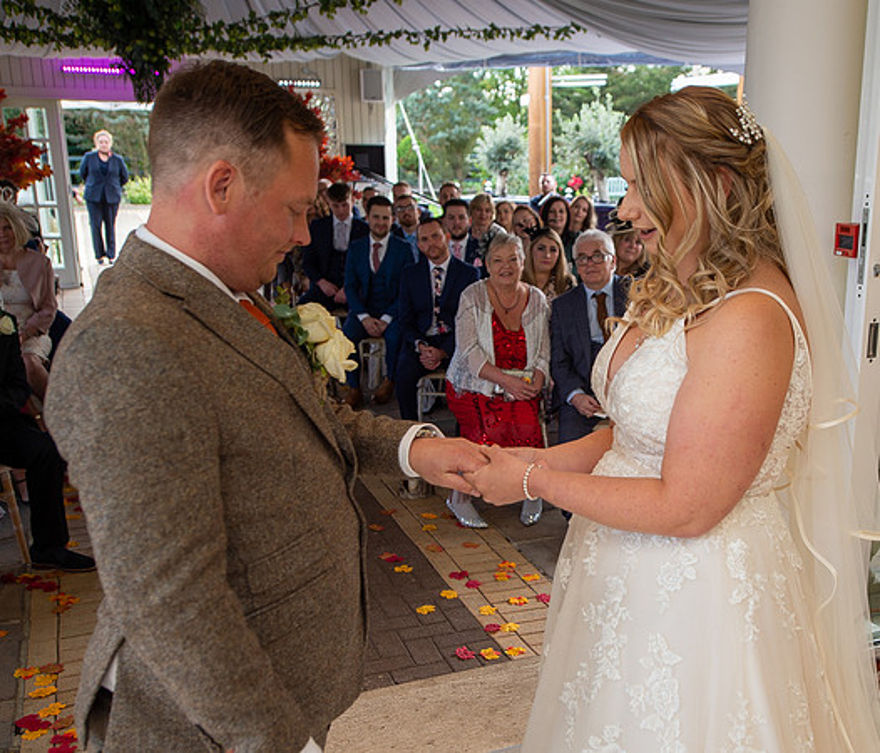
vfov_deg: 38.2
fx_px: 1083
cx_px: 592
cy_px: 451
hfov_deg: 43.6
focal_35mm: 40
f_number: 2.8
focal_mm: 22
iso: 125
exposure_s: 1/100
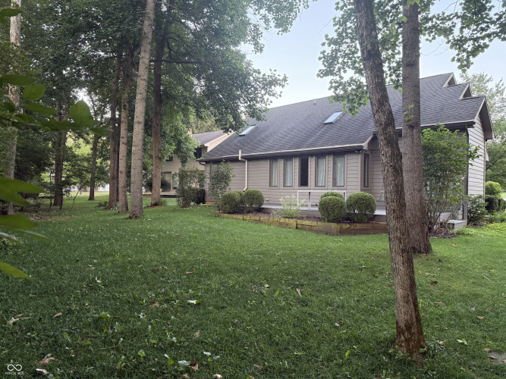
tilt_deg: +0.5
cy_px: 190
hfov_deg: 71.6
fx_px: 351
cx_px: 253
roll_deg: -1.0
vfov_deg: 56.8
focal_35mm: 24
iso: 320
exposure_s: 1/60
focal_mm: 6.76
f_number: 1.78
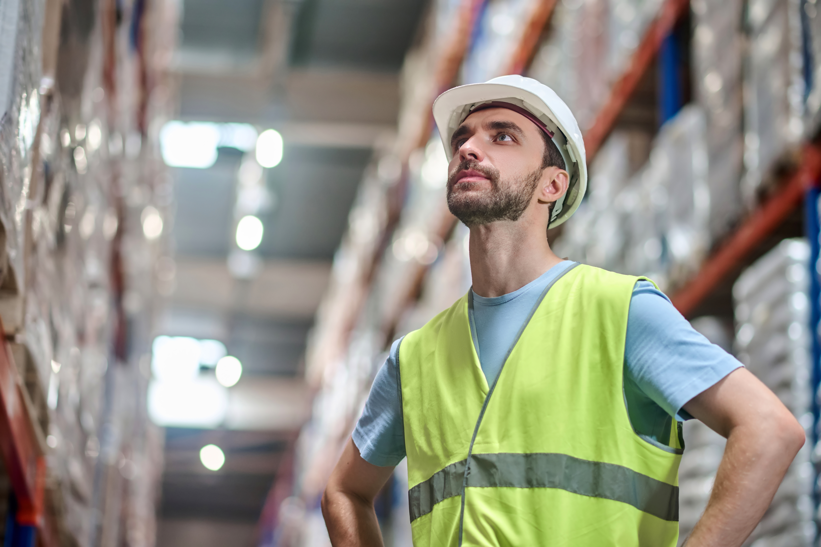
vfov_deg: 16.1
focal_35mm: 85
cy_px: 274
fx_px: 1937
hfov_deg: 23.9
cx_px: 410
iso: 640
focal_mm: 85
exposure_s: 1/200
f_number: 2.2
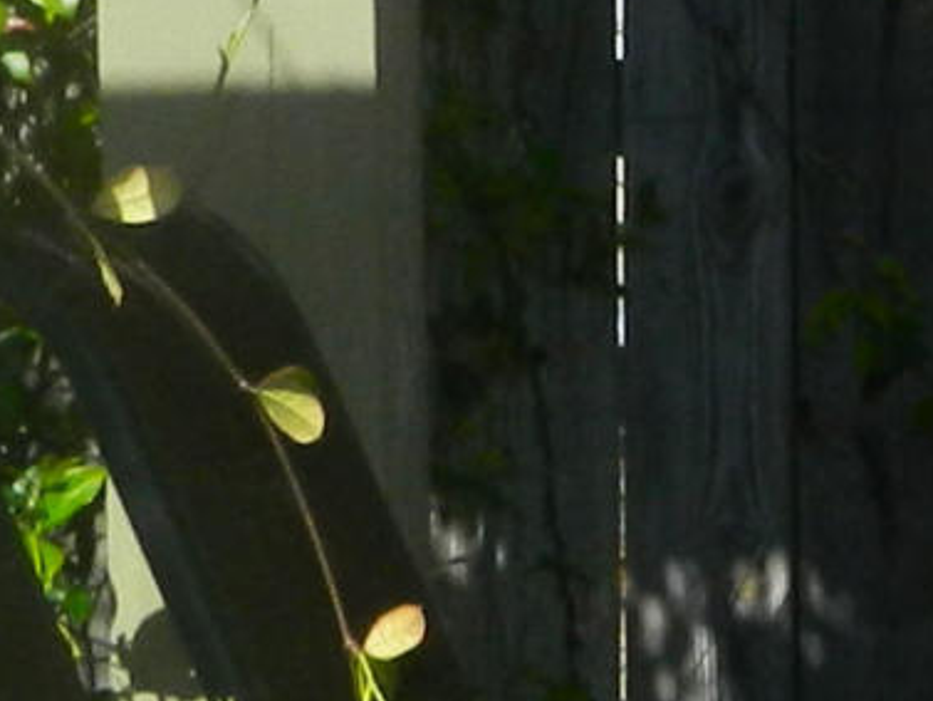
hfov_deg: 5.7
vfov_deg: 4.5
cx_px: 2655
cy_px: -136
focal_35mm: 326
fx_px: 8789
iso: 110
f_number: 3.5
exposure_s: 1/800
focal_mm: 7.3
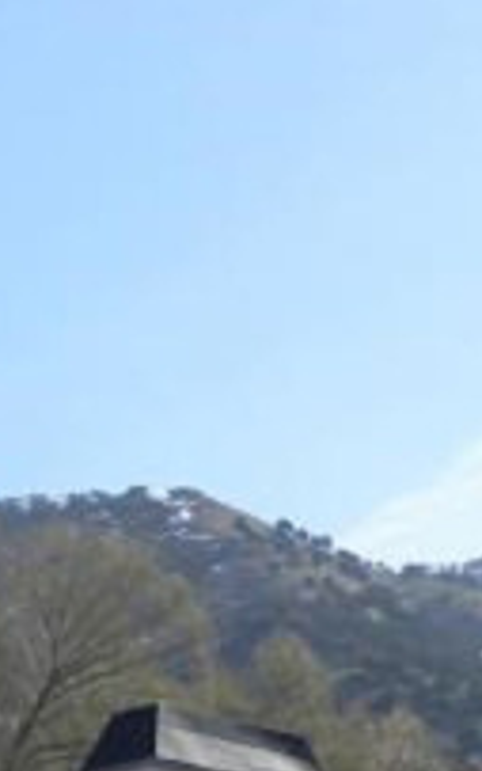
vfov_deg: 11.9
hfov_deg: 7.4
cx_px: 676
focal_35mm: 174
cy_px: 699
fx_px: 3654
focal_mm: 9.2
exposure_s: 1/289
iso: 64
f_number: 5.6
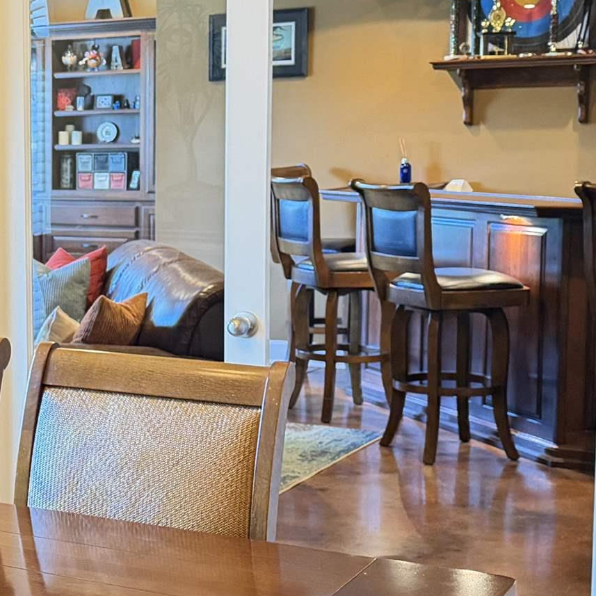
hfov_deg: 21.4
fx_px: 1480
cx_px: -94
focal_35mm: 76
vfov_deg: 22.8
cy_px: 303
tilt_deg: -6.4
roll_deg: +1.6
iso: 800
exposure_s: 1/40
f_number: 1.78
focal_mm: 6.76
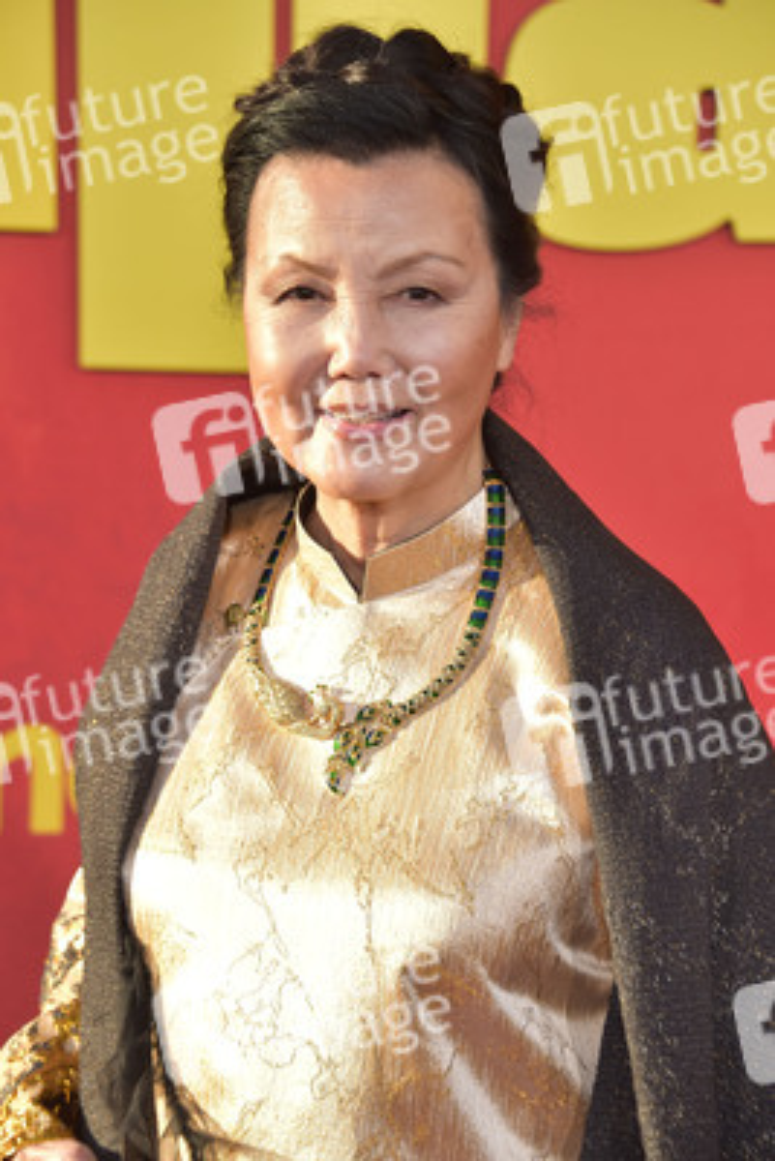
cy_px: 580
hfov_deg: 8.1
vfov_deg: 12.1
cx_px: 388
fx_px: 5484
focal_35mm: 170
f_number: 6.3
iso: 1250
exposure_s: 1/1250
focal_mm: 170
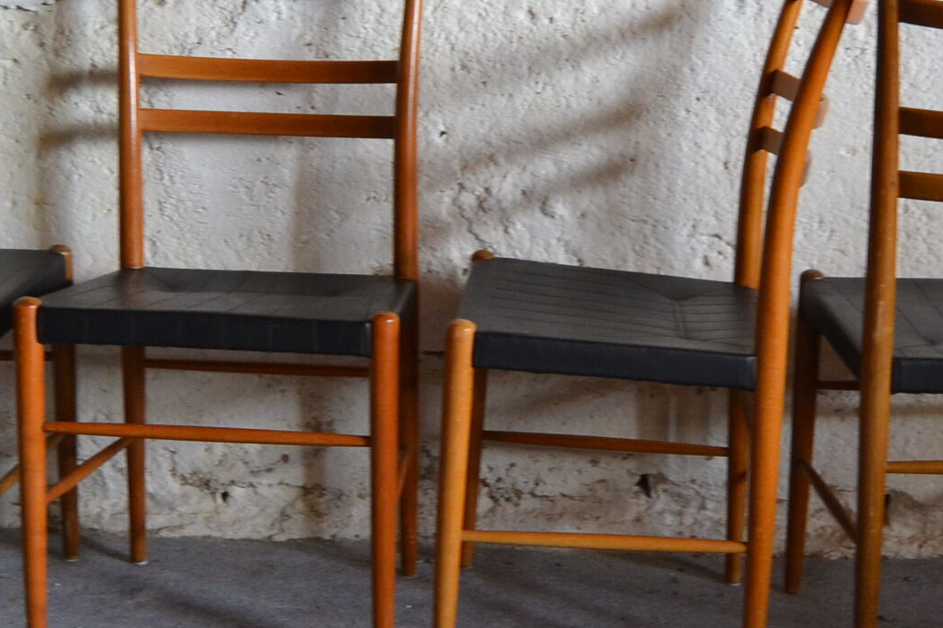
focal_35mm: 73
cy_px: 307
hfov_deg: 27.7
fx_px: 1911
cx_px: 498
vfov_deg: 18.7
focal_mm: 22
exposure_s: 1/60
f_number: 3.5
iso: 1000
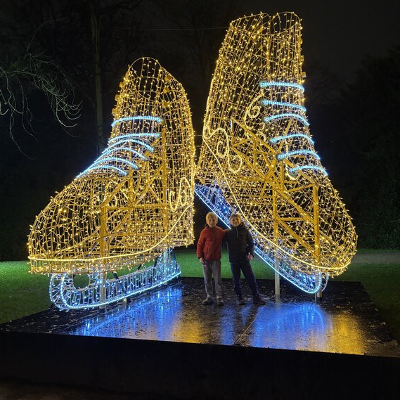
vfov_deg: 52.4
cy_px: 176
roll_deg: +0.9
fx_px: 405
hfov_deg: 52.5
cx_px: 199
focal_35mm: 31
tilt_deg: +10.4
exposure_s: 1/50
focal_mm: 5.96
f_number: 1.6
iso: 250
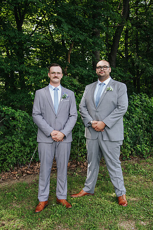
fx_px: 268
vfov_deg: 46.4
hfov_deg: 31.9
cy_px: 115
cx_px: 73
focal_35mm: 42
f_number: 4
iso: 220
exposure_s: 1/200
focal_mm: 28
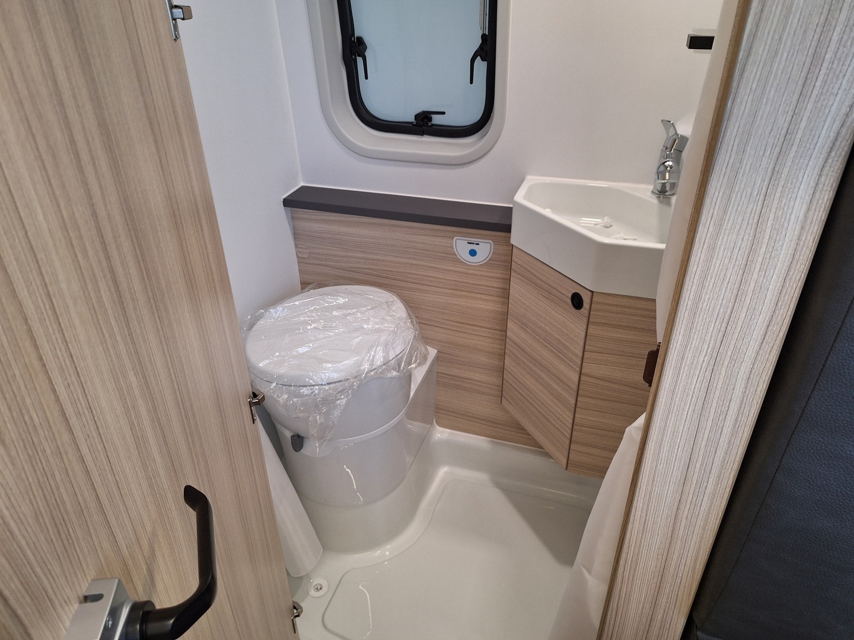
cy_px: 320
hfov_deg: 73.9
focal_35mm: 23
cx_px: 427
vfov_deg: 58.9
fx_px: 567
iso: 160
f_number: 1.8
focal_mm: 5.54
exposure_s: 1/50
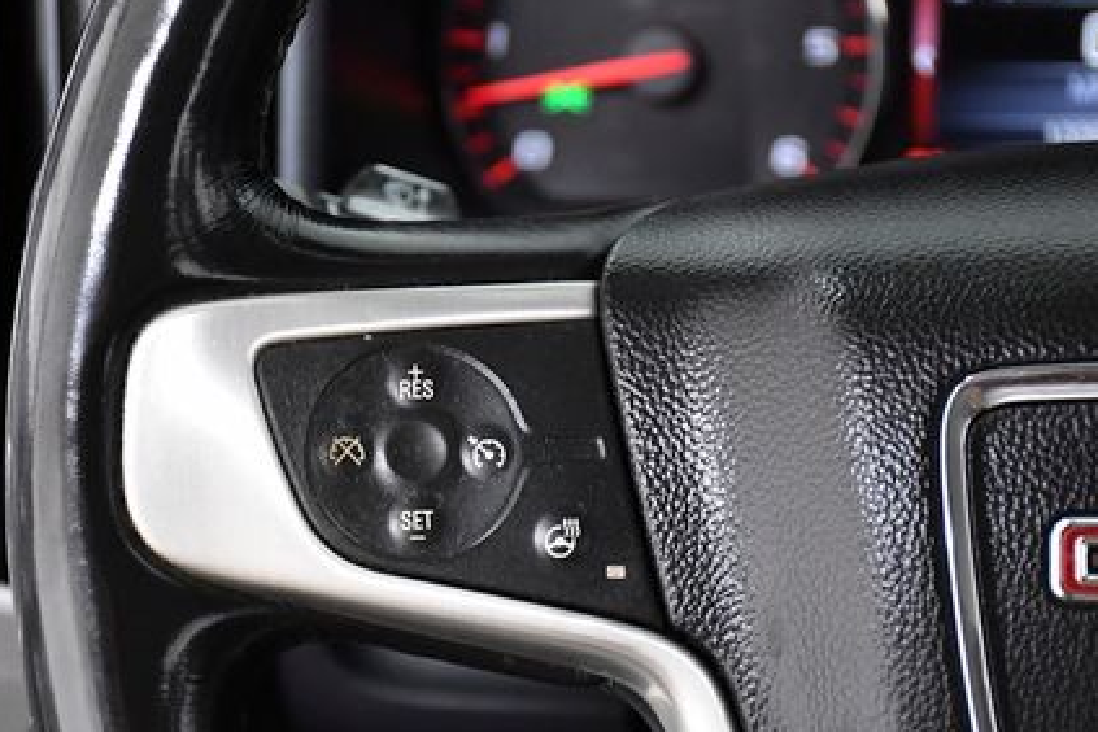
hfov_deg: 17.3
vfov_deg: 11.6
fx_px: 3599
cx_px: 524
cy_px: 500
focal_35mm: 118
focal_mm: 52
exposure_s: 1/80
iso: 2500
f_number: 4.8
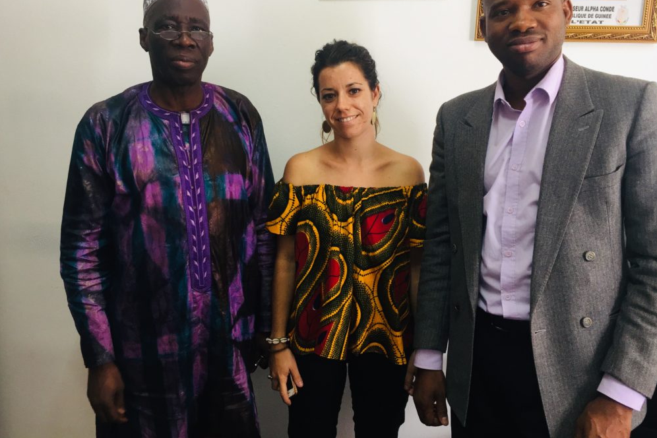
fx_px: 566
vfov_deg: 42.2
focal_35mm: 31
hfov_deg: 60.3
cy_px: 185
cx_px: 326
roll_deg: -1.7
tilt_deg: -9.7
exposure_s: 1/17
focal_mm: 4.15
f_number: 2.2
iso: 80
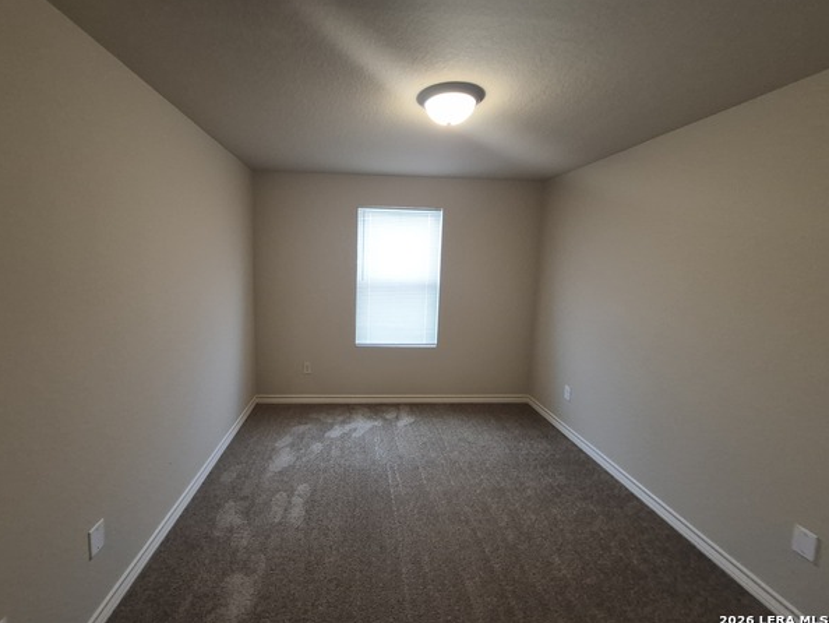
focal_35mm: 14
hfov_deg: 101.9
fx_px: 335
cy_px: 293
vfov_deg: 85.6
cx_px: 384
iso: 200
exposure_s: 1/60
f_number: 2.2
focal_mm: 1.74
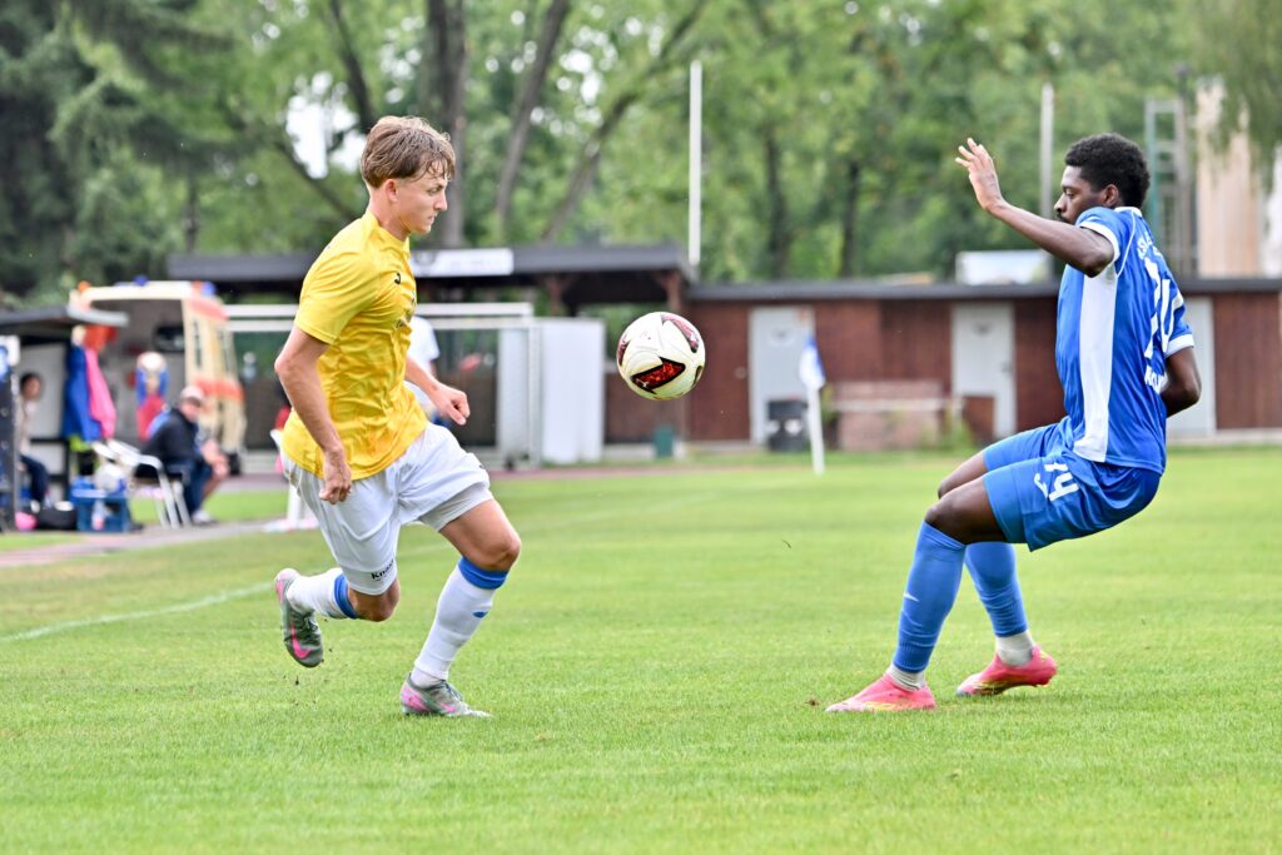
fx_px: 7123
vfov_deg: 6.9
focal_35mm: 200
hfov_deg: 10.3
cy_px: 428
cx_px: 641
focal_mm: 200
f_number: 5.3
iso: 1400
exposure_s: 1/1600
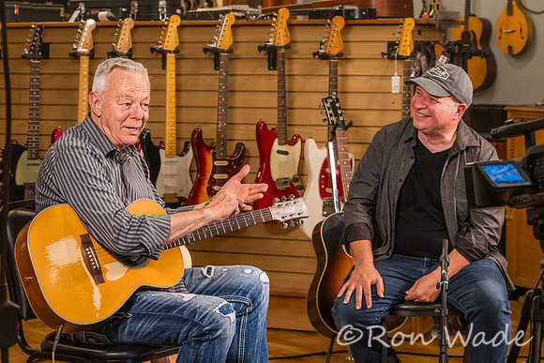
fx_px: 1398
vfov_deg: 14.8
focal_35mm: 92
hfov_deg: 22.0
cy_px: 161
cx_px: 268
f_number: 6.3
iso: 12800
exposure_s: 1/200
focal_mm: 73
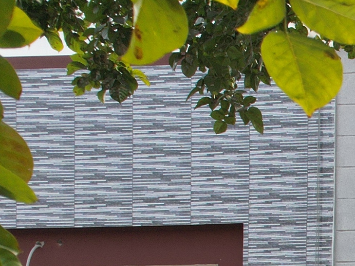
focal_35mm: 119
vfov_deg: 11.1
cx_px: 904
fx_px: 1221
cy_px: 555
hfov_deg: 12.3
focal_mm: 8.38
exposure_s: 1/400
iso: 100
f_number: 2.8
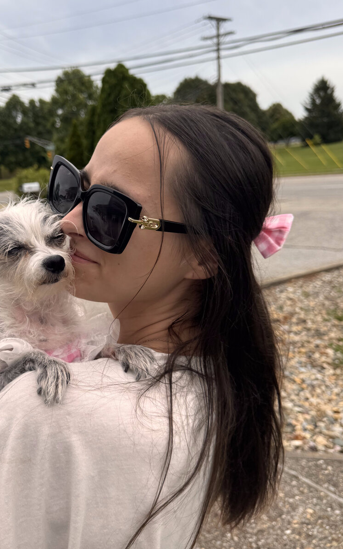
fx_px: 509
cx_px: 100
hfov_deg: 36.7
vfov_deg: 56.6
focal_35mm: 34
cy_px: 250
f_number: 1.78
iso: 80
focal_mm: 6.76
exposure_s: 1/598
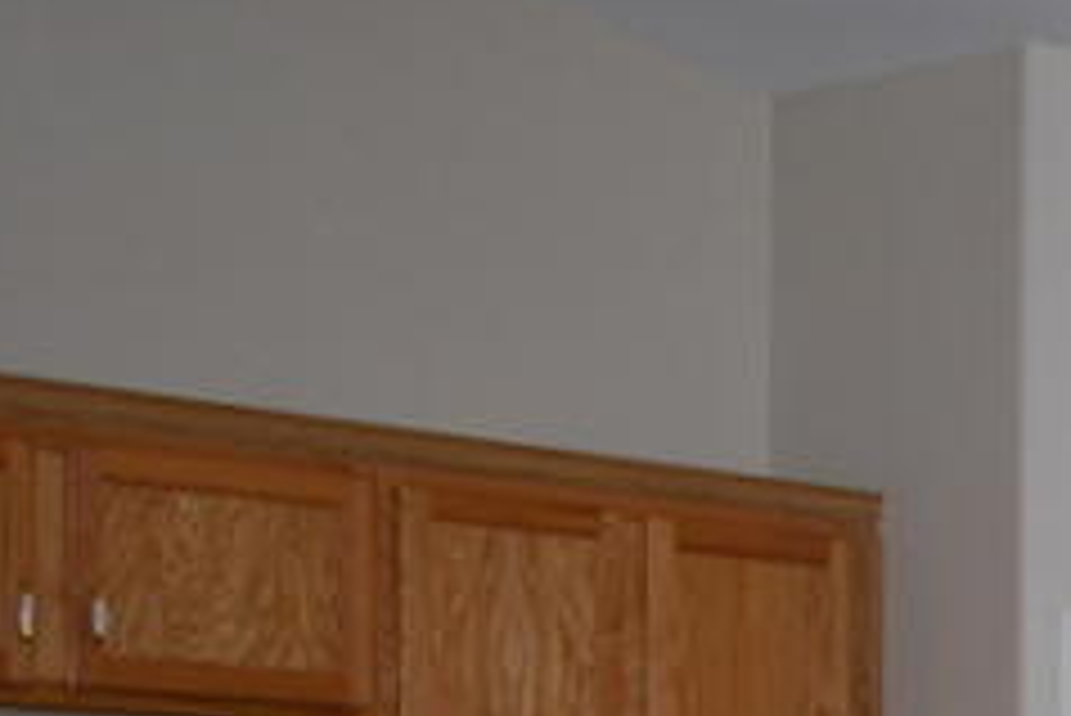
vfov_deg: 11.0
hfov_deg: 14.9
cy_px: 1308
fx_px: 3453
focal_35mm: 116
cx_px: 2034
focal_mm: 18
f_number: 3.5
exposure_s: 1/60
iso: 200
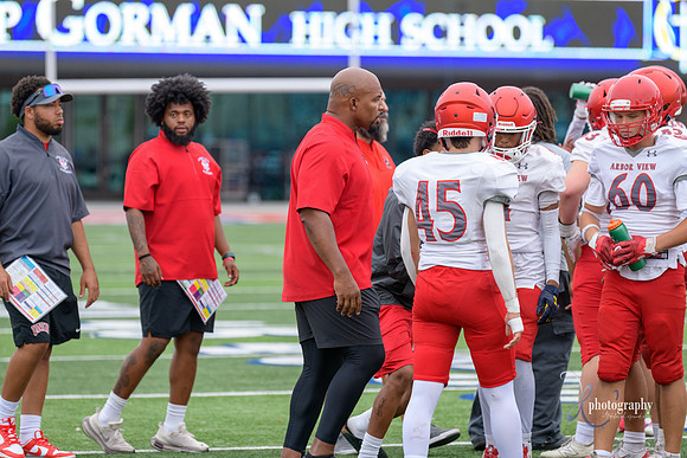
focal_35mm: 220
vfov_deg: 6.2
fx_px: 4199
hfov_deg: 9.4
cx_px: 344
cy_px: 229
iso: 1400
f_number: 3.5
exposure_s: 1/1000
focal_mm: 220
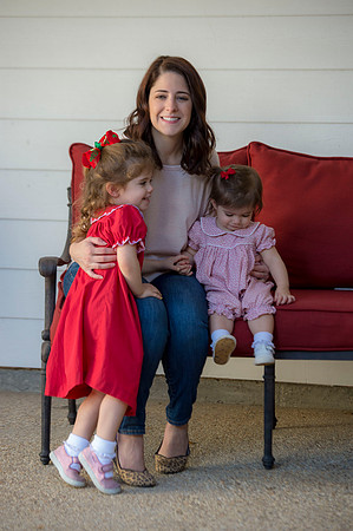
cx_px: 176
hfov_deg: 11.2
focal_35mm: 122
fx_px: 1798
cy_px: 266
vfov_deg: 16.8
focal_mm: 122
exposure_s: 1/200
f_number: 4
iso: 320
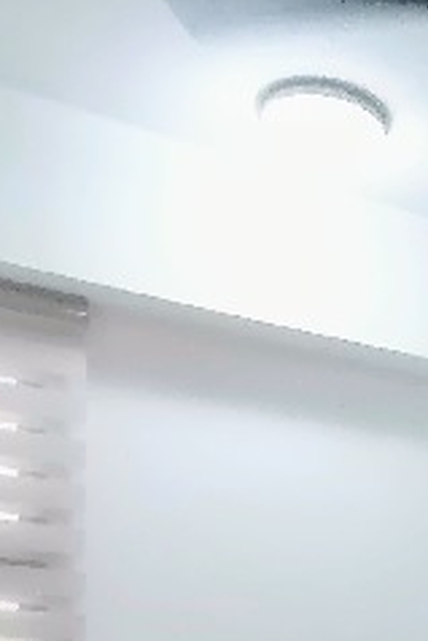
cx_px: 517
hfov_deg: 22.0
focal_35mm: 57
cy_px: 724
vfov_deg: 30.8
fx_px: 1015
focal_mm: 1.78
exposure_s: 1/50
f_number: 2.4
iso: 400
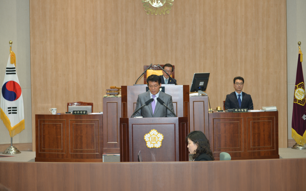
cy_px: 91
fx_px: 600
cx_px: 153
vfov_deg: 18.1
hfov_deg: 28.6
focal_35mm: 72
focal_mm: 70
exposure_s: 1/100
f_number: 2.8
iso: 400
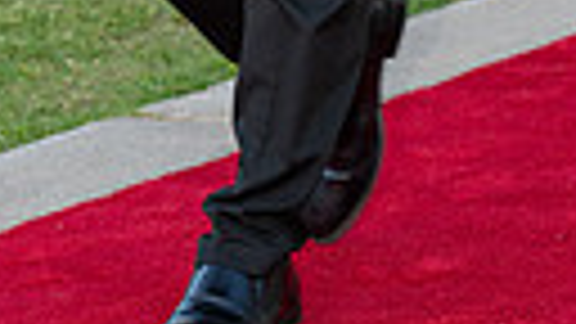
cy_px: -486
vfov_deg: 3.3
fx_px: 5498
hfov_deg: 6.0
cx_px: 126
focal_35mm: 360
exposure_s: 1/125
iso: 640
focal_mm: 98
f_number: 5.6
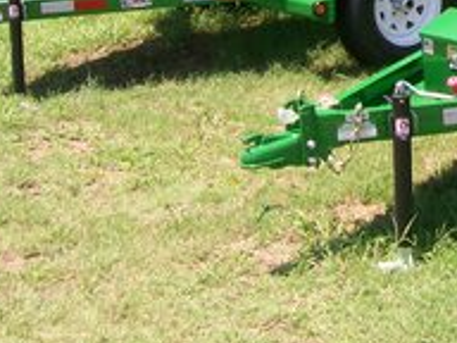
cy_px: -129
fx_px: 1347
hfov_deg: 17.9
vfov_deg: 13.8
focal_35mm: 102
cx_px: 612
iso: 80
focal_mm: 6
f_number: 4.8
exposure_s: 1/326
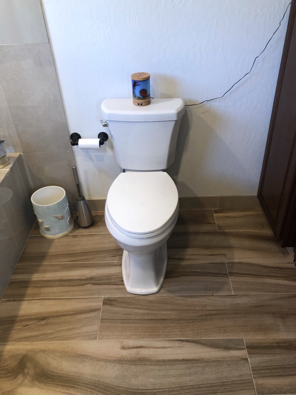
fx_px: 319
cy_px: 198
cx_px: 148
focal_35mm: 28
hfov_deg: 49.7
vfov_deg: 63.4
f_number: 1.8
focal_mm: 3.99
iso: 40
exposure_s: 1/17
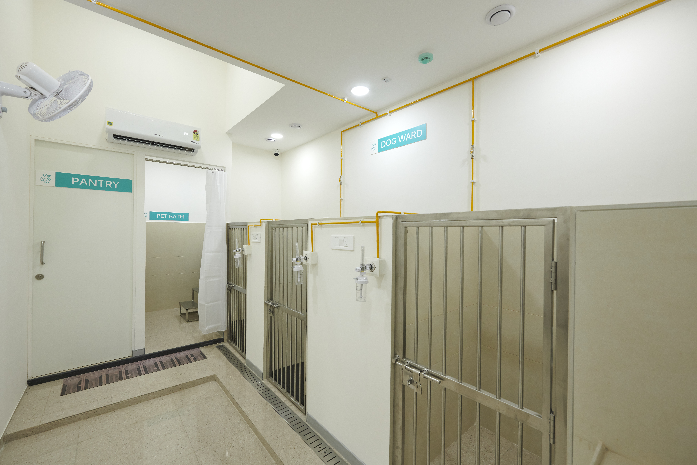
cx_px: 348
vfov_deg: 81.2
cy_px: 232
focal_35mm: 14
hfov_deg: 104.3
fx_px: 271
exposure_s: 1/100
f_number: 5.6
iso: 400
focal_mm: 14
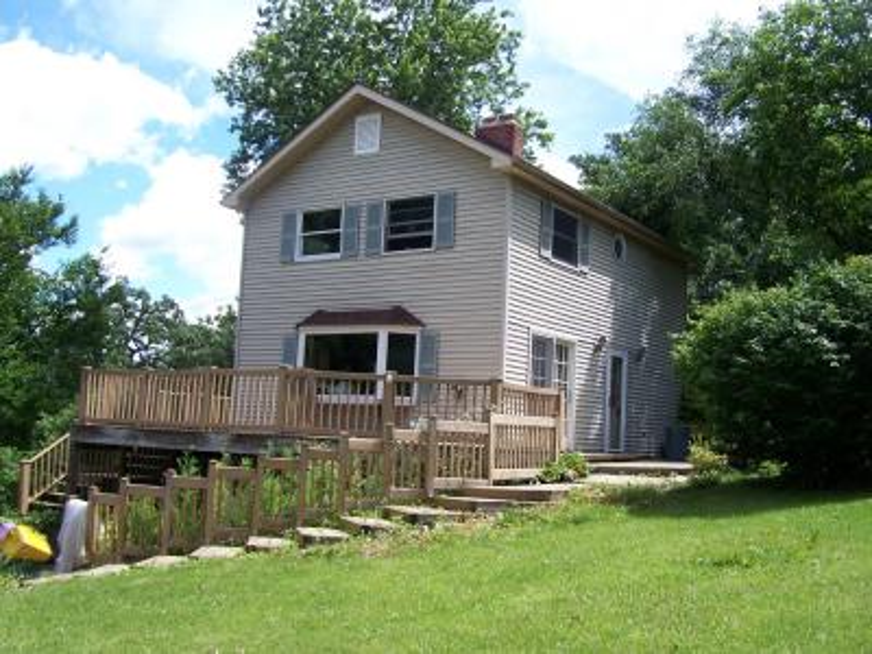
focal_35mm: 38
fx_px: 957
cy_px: 327
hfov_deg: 49.0
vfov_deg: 37.7
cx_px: 436
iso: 80
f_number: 2.8
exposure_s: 1/800
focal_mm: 6.3
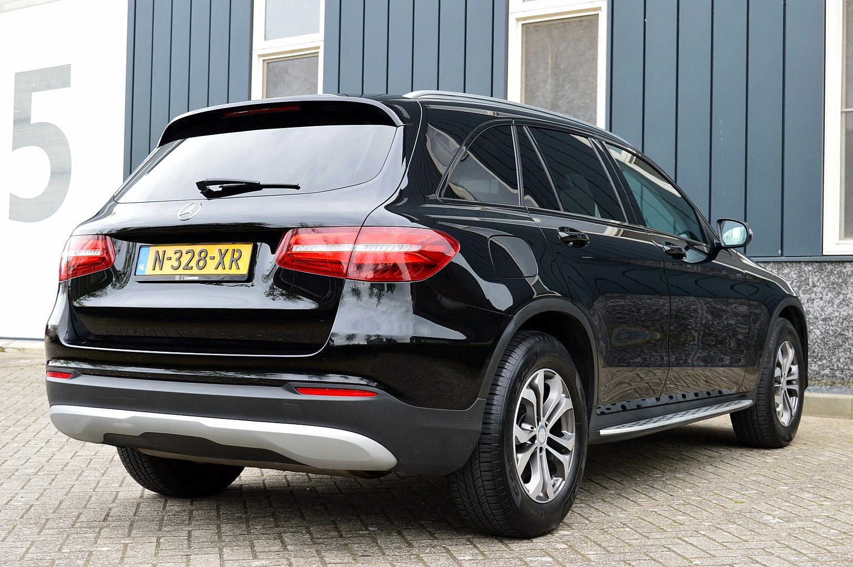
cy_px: 284
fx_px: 1207
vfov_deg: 26.4
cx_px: 426
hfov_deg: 38.9
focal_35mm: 51
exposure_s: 1/80
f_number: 8
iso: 400
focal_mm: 34
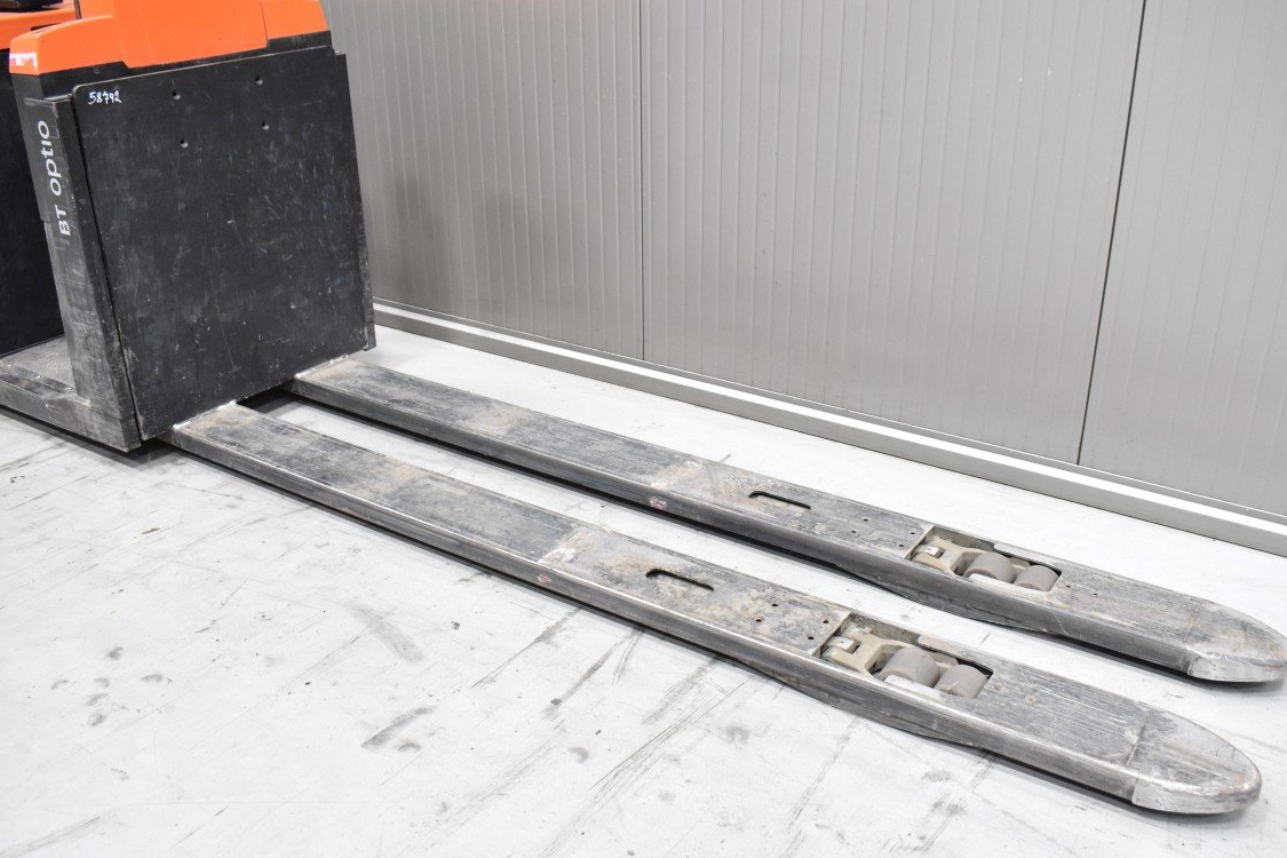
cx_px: 670
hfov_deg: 58.7
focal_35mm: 32
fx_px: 1144
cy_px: 453
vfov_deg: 41.1
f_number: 5
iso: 1600
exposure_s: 1/25
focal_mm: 20
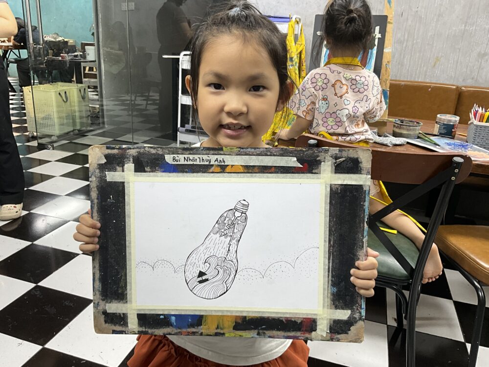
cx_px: 244
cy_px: 184
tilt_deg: -19.8
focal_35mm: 29
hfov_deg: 61.7
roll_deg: -4.0
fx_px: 410
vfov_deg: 48.2
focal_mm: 3
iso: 50
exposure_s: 1/50
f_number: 1.8
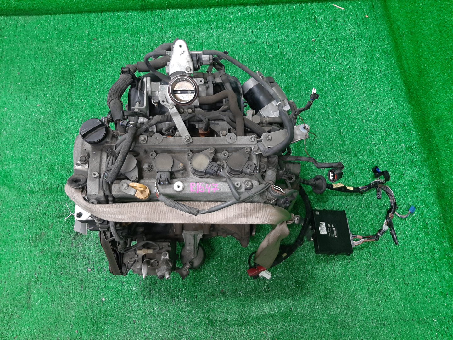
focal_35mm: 26
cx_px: 226
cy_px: 170
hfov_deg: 67.3
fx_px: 340
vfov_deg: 53.1
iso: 129
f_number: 1.7
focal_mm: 3.93
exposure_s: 1/50
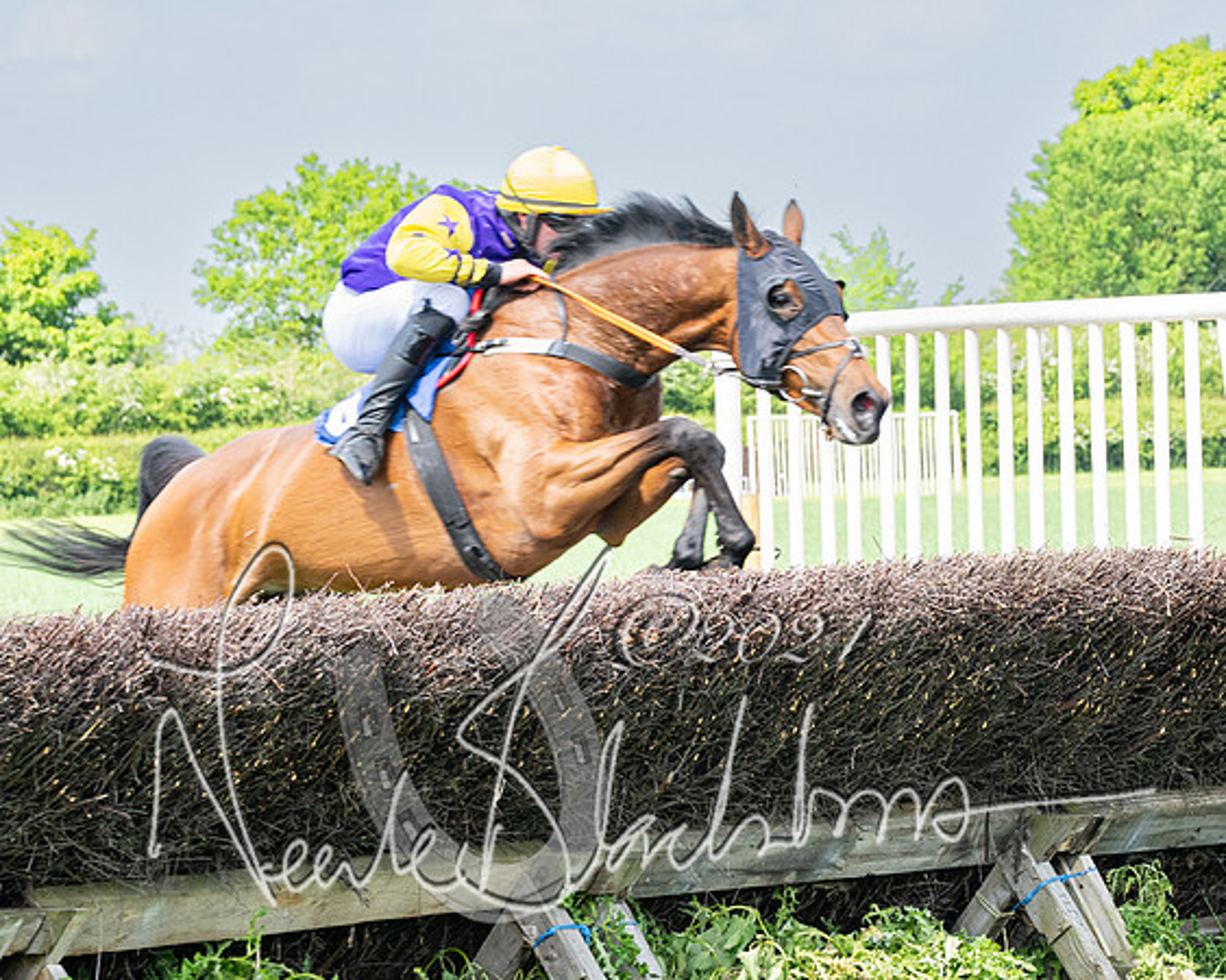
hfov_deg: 9.9
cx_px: 986
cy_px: 545
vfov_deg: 7.9
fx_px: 7060
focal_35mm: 195
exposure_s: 1/800
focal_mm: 86
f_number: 5
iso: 400
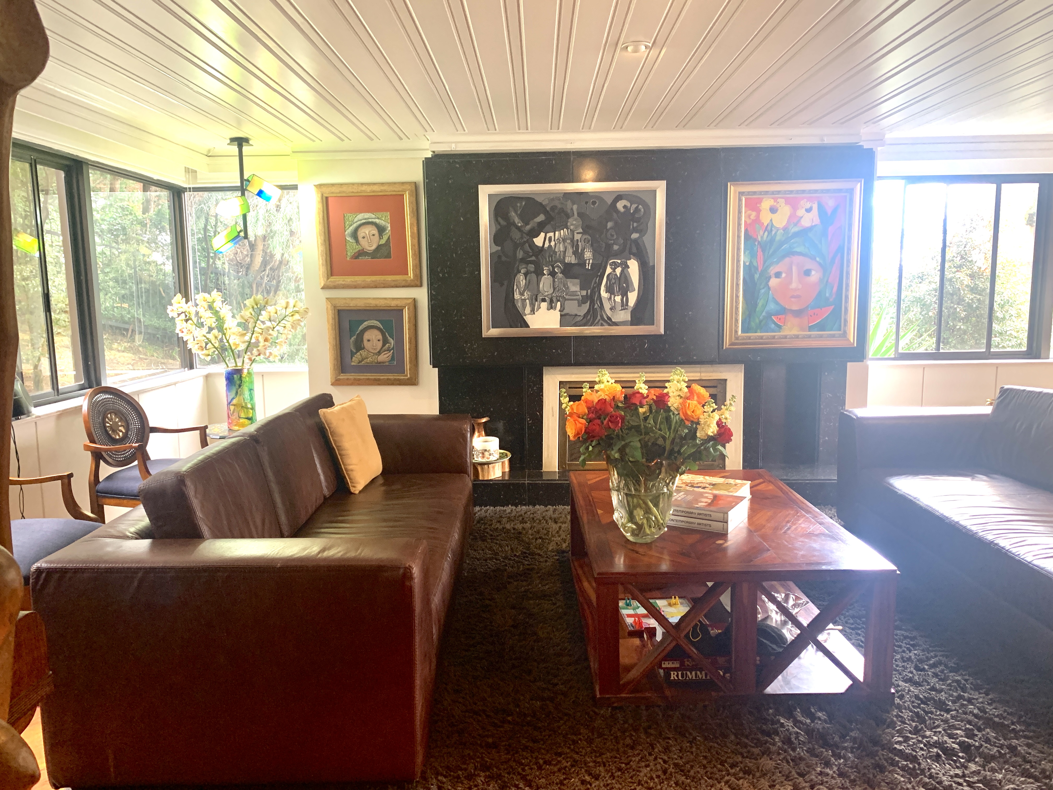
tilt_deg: -6.6
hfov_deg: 67.3
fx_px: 791
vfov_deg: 53.1
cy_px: 395
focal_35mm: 26
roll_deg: +0.4
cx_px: 526
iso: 200
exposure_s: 1/60
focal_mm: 4.25
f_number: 1.8
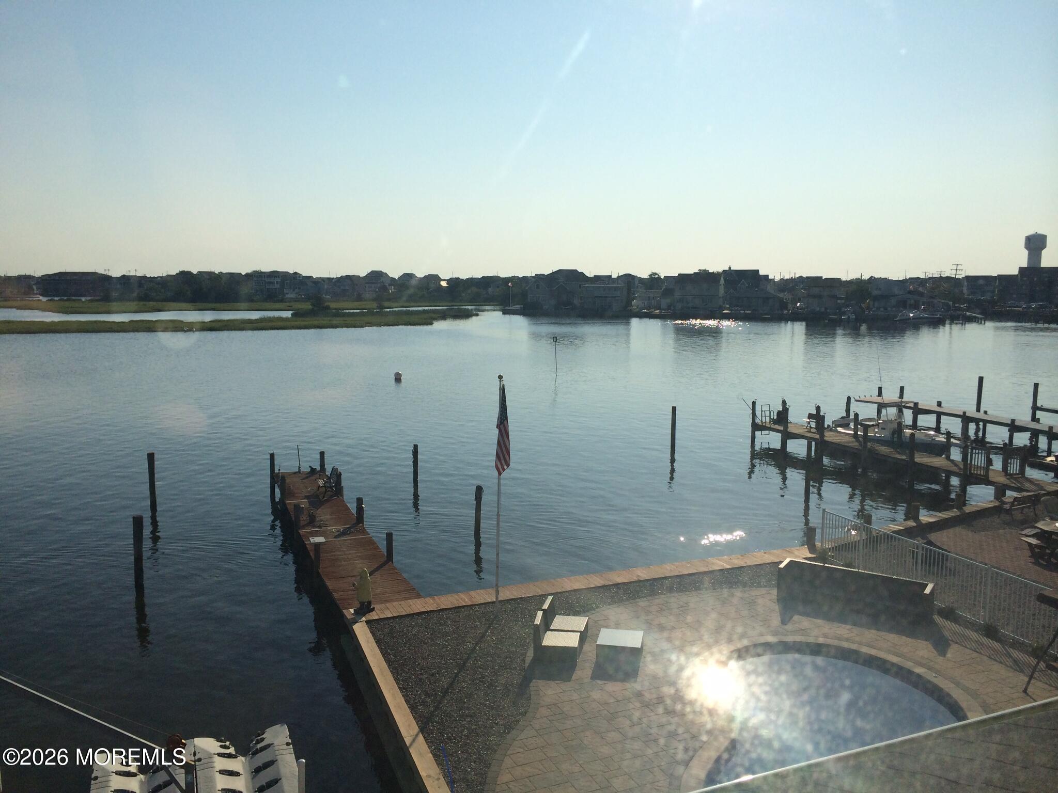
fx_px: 917
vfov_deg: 46.8
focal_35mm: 30
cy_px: 396
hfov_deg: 60.0
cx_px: 529
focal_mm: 4.12
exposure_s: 1/6849
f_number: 2.2
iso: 40
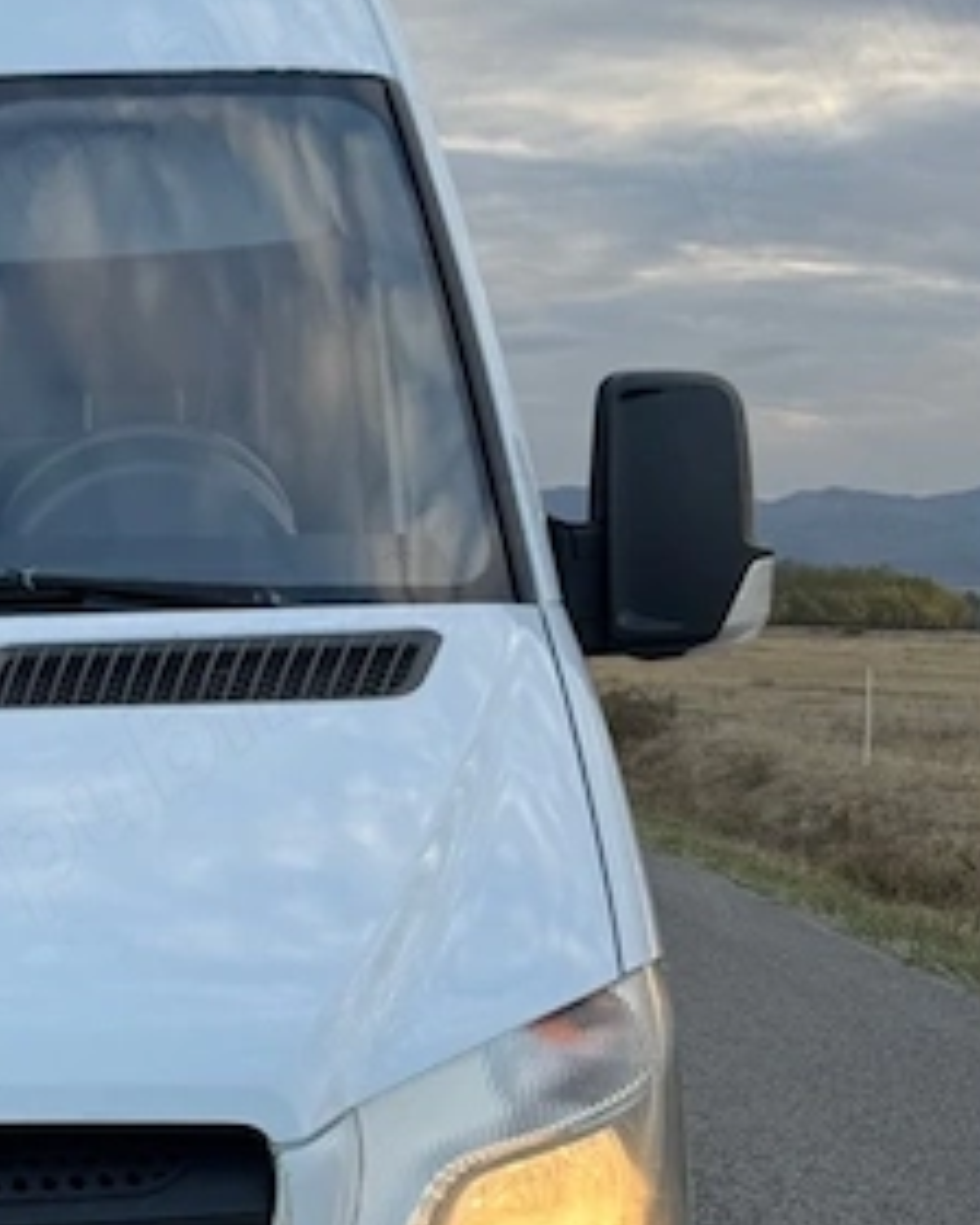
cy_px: 788
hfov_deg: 21.1
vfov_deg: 28.2
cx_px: -232
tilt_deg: -4.6
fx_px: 2429
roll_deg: -1.1
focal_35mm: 67
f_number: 1.78
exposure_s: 1/539
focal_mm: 6.76
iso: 80
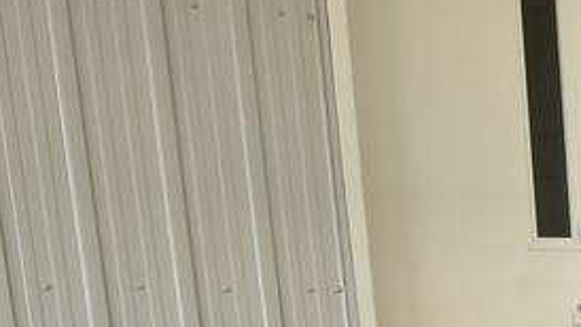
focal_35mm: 122
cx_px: 850
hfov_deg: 16.2
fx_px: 1879
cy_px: 873
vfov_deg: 8.7
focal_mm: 5.56
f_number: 1.8
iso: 146
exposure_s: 1/120
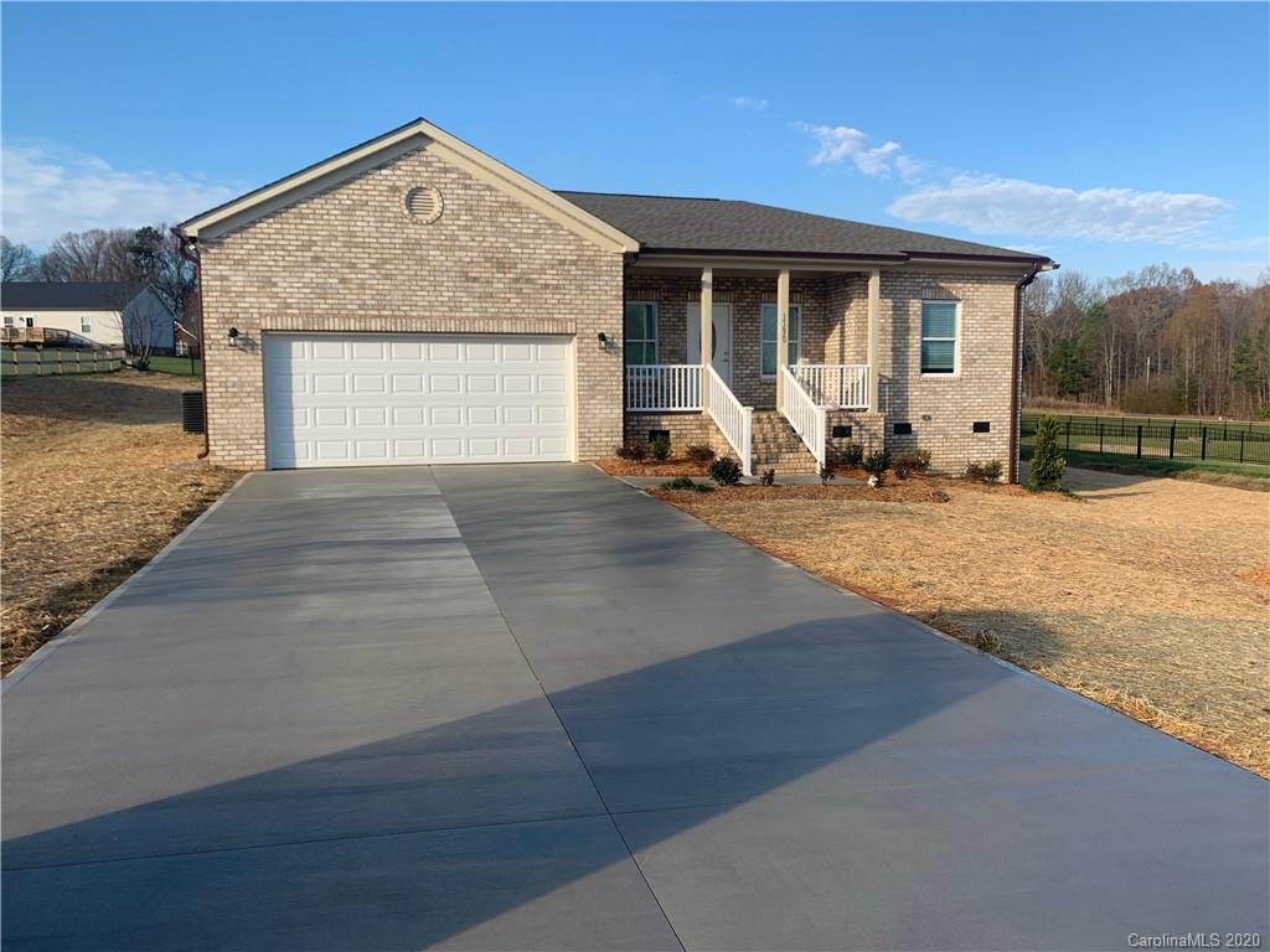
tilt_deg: -5.3
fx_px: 954
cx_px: 635
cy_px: 476
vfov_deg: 53.1
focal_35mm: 26
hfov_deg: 67.3
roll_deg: +0.5
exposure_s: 1/1299
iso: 25
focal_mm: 4.25
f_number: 1.8
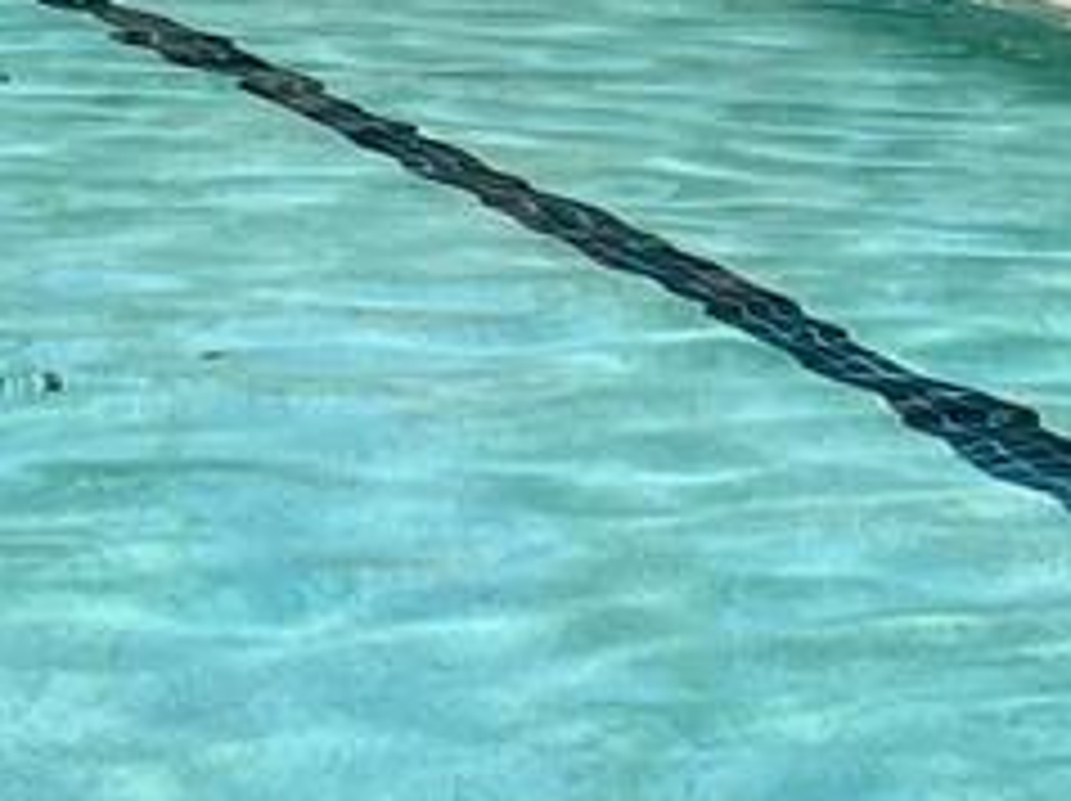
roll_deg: +1.2
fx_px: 5409
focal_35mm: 175
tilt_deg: -5.6
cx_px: -148
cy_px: -342
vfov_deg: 8.3
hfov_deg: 11.1
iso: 32
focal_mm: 4.2
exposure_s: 1/5814
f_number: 1.6
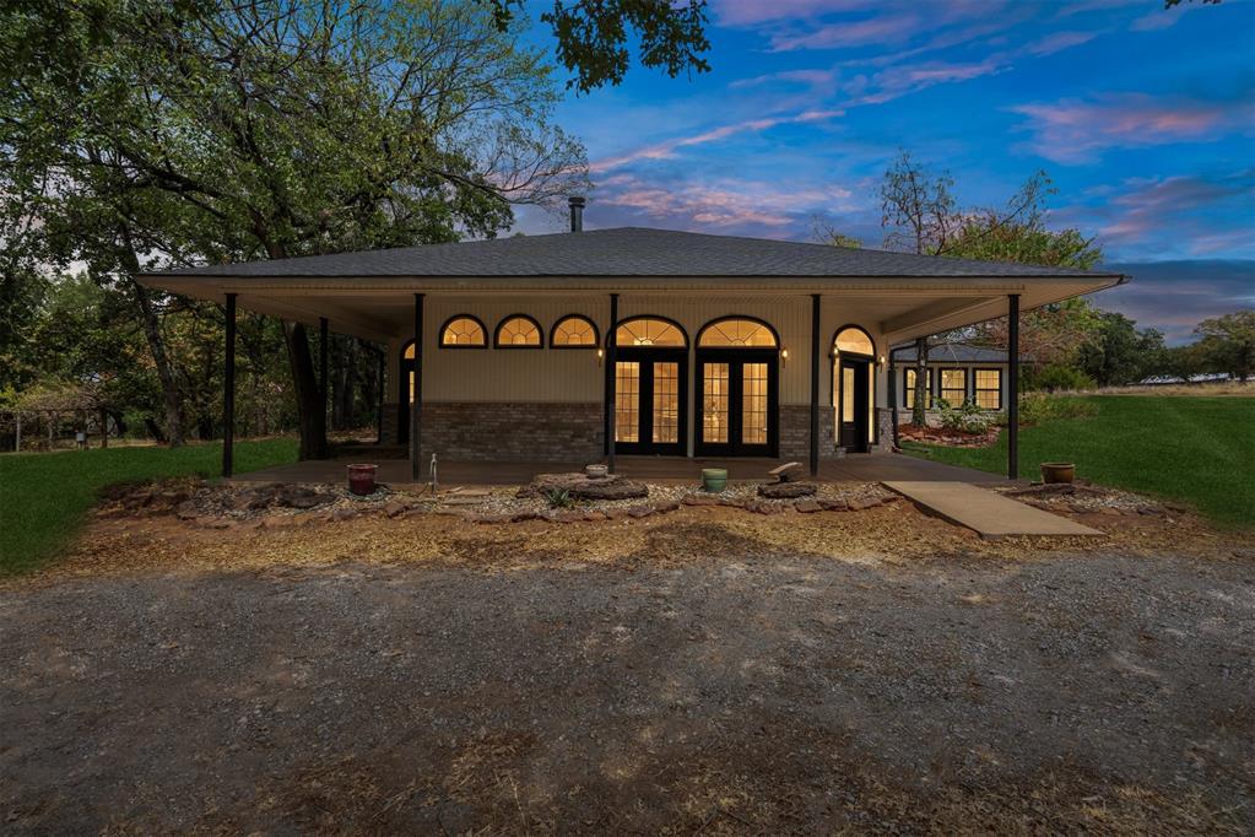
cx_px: 628
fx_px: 558
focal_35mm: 16
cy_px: 418
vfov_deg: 73.7
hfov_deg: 96.7
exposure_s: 1/400
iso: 200
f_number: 8
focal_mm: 16
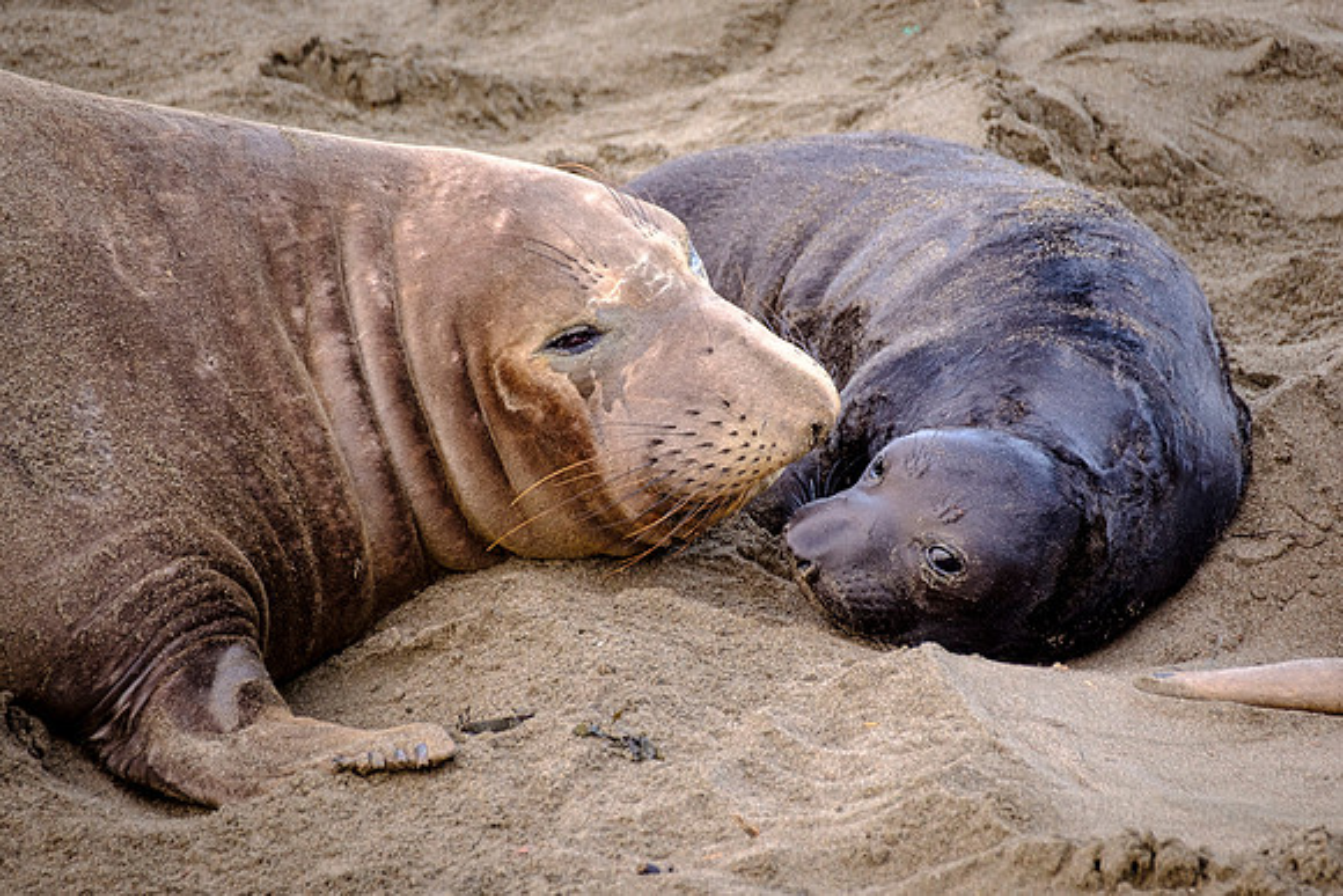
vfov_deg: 2.0
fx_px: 25864
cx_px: 680
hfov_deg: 3.0
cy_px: 518
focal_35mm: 693
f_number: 5.6
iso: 800
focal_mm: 400
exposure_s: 1/35
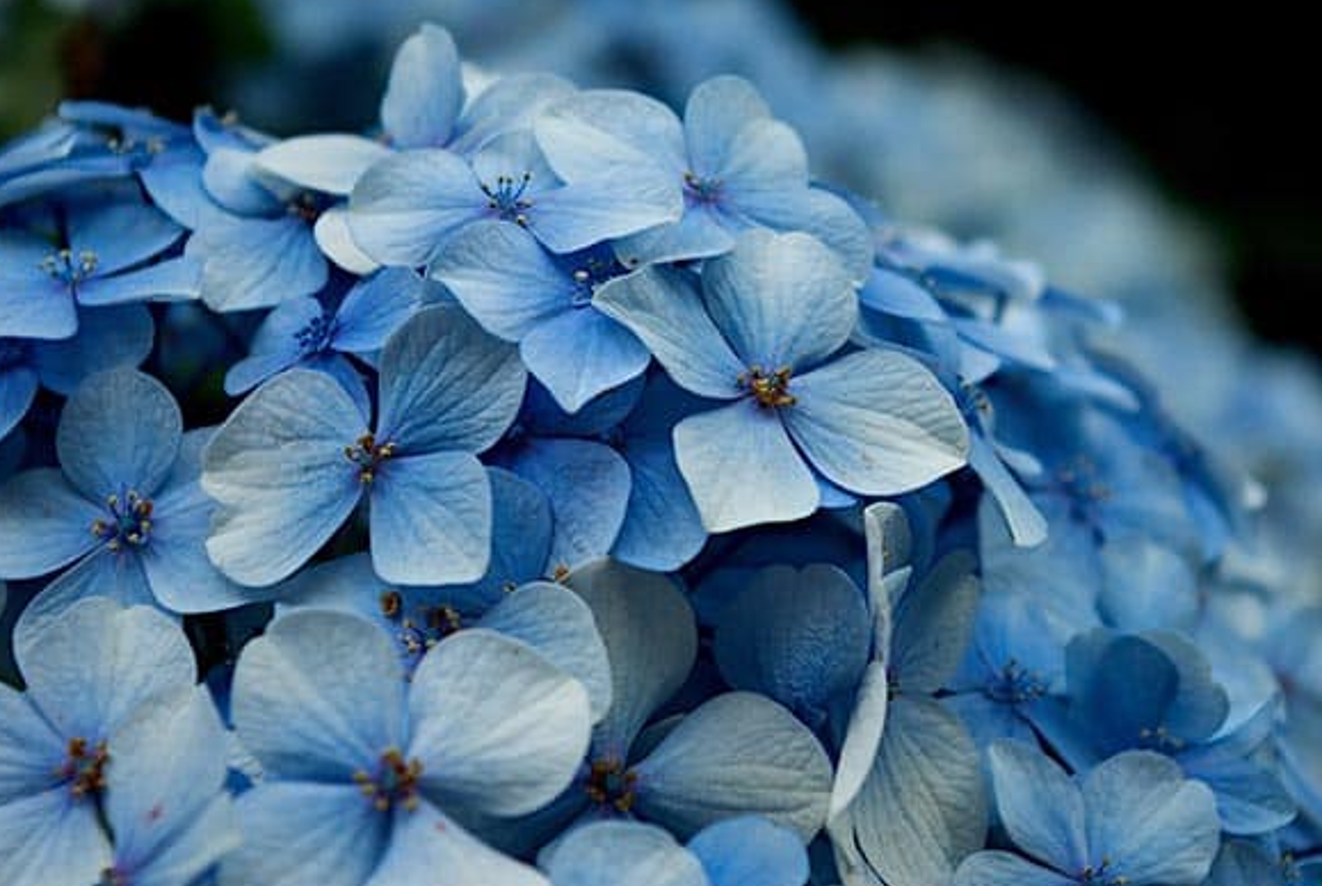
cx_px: 712
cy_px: 430
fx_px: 3404
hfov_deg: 22.0
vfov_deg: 14.8
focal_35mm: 93
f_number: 8
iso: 100
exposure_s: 1/125
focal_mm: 55
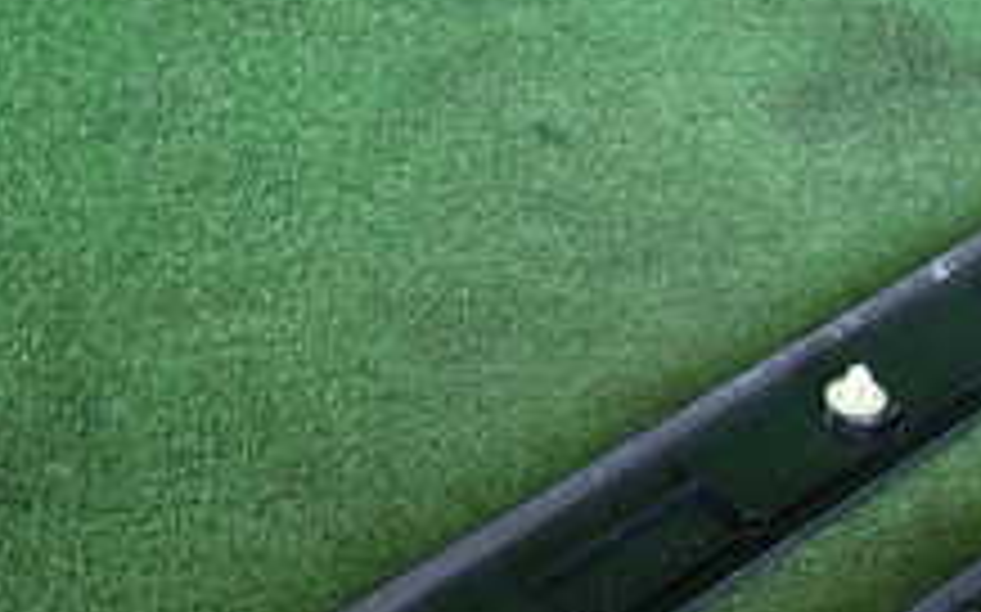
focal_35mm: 73
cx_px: 1076
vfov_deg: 17.6
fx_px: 1951
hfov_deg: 26.1
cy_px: 544
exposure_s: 1/60
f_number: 2
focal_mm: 4.5
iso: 200
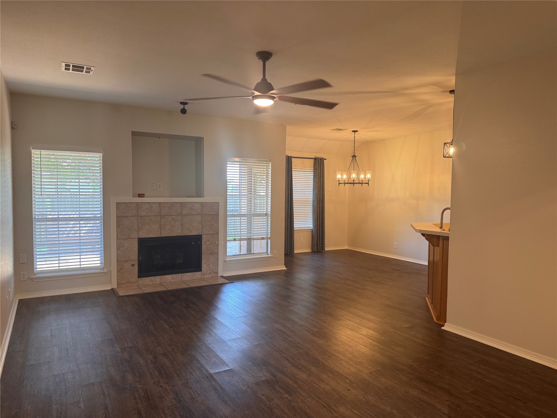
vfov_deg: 56.8
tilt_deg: -3.3
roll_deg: -0.5
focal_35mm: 24
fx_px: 386
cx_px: 278
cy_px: 209
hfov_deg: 71.6
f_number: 1.78
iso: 160
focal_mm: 6.76
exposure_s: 1/60
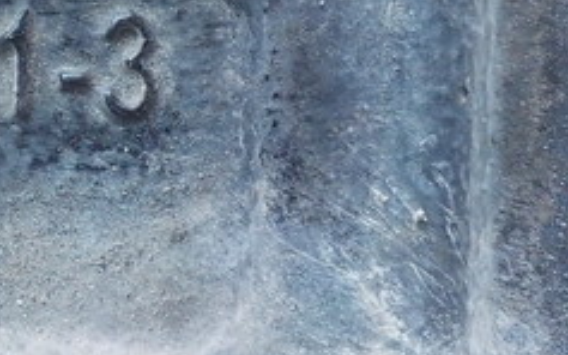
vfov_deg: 15.1
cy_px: 53
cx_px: -158
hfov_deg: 21.8
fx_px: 1331
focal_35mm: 86
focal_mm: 4.1
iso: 320
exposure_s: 1/30
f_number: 3.3
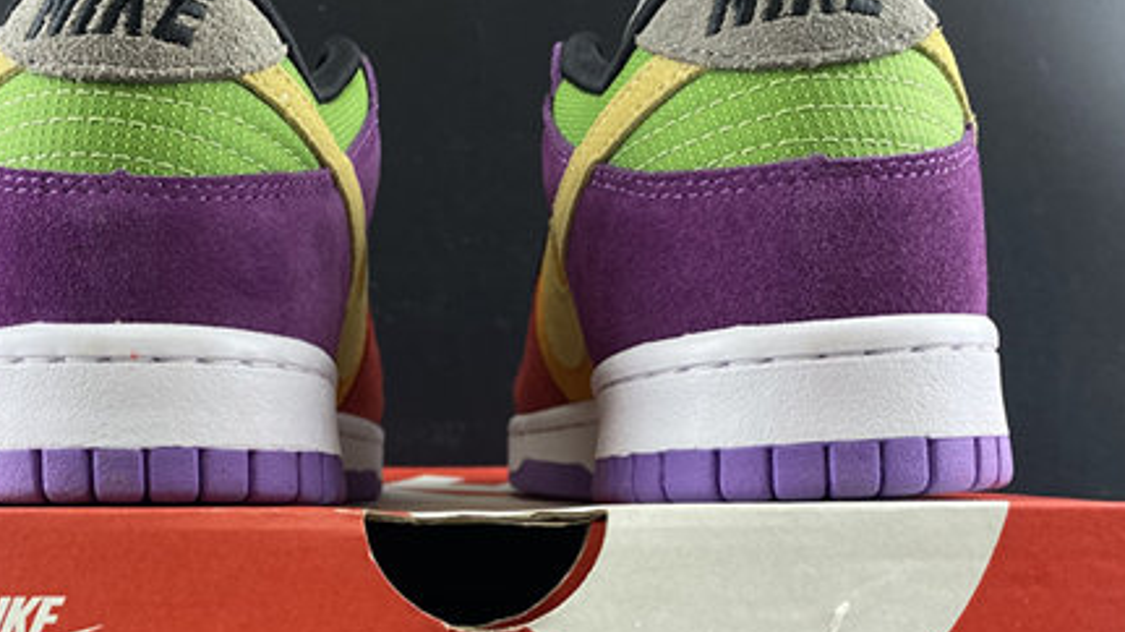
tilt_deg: -3.3
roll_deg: +0.8
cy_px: 560
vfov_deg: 25.2
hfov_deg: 44.2
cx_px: 418
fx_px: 1372
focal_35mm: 46
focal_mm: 4.25
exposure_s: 1/100
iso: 100
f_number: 1.8
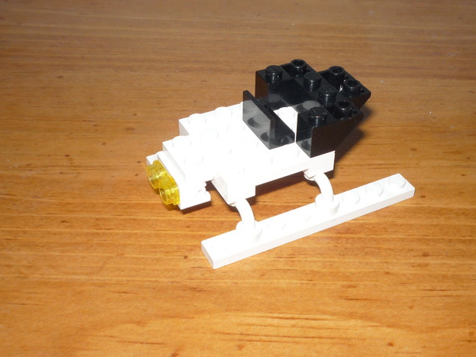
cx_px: 272
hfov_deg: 39.6
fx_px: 660
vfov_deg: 30.3
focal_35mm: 48
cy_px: 180
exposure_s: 1/30
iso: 100
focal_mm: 5.2
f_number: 4
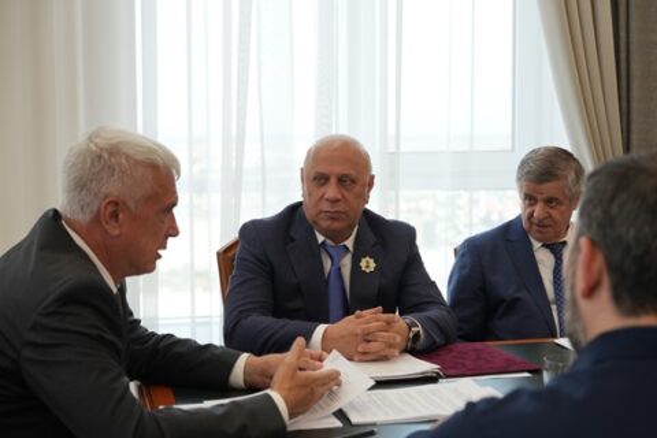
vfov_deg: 24.6
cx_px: 328
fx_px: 1004
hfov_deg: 36.2
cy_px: 219
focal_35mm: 55
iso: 250
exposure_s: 1/100
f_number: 4
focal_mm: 55
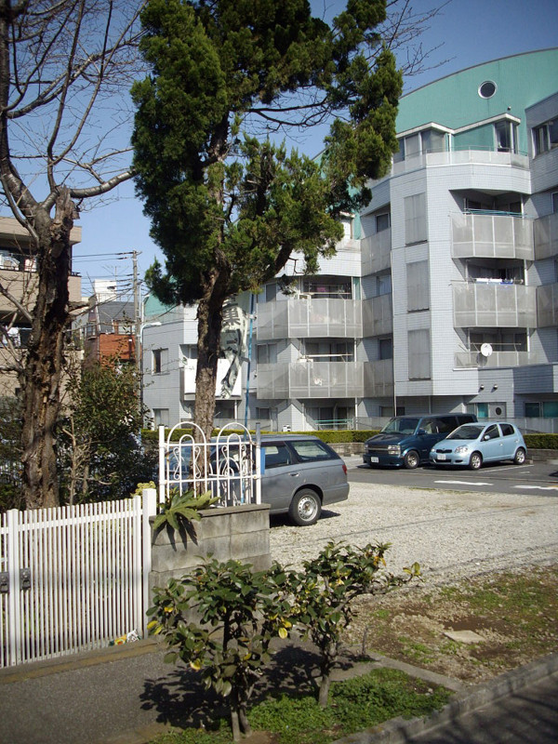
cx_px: 279
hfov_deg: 38.7
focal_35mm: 37
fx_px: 795
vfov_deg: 50.1
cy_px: 372
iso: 80
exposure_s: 1/320
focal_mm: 6.2
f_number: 5.6
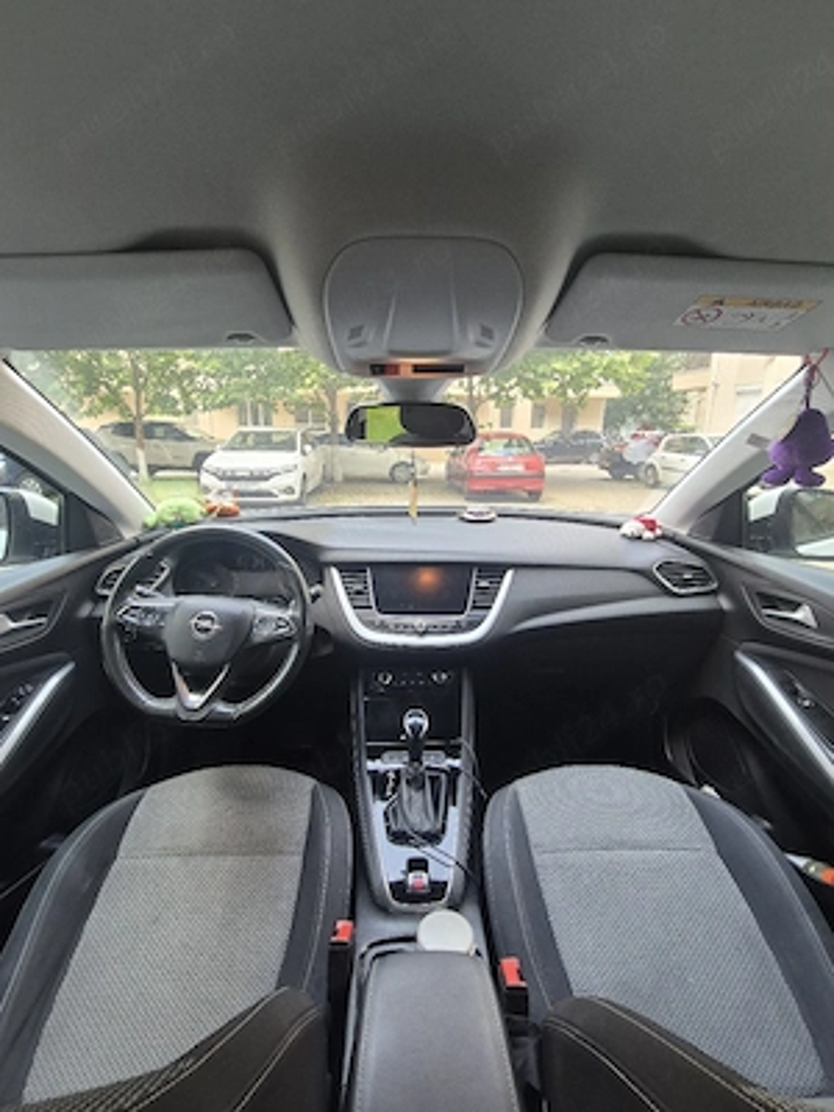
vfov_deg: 106.2
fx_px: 418
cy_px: 556
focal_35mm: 13
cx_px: 417
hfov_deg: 89.9
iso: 80
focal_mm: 2.2
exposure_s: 1/50
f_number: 2.2
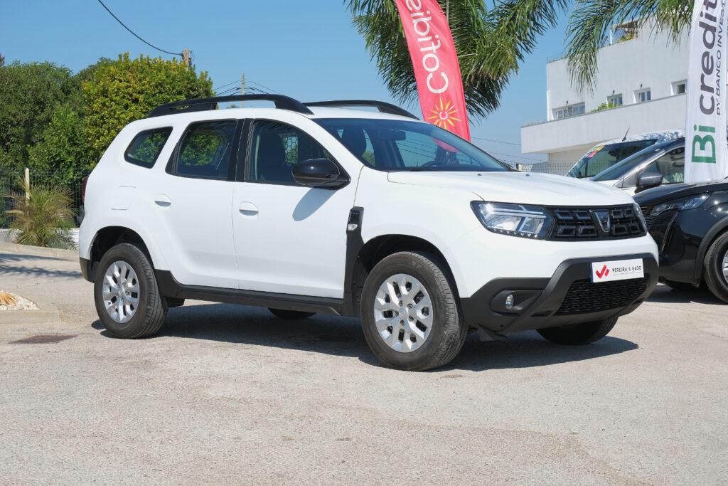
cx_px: 364
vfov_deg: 23.0
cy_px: 243
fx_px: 1193
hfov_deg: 33.9
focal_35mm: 59
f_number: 9
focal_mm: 39.6
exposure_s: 1/320
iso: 160
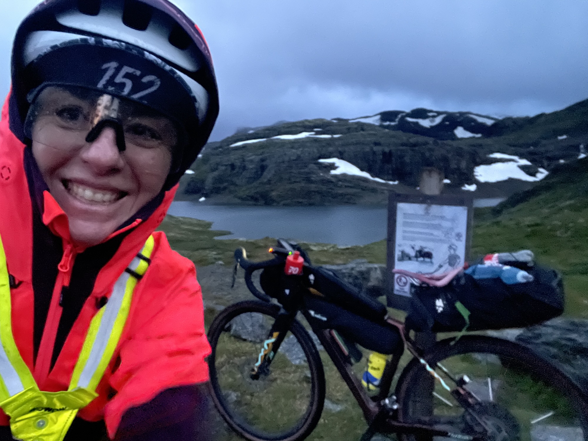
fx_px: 391
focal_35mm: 23
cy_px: 220
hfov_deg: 73.9
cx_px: 294
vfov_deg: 58.9
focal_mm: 2.71
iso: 4000
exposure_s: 1/15
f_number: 2.2
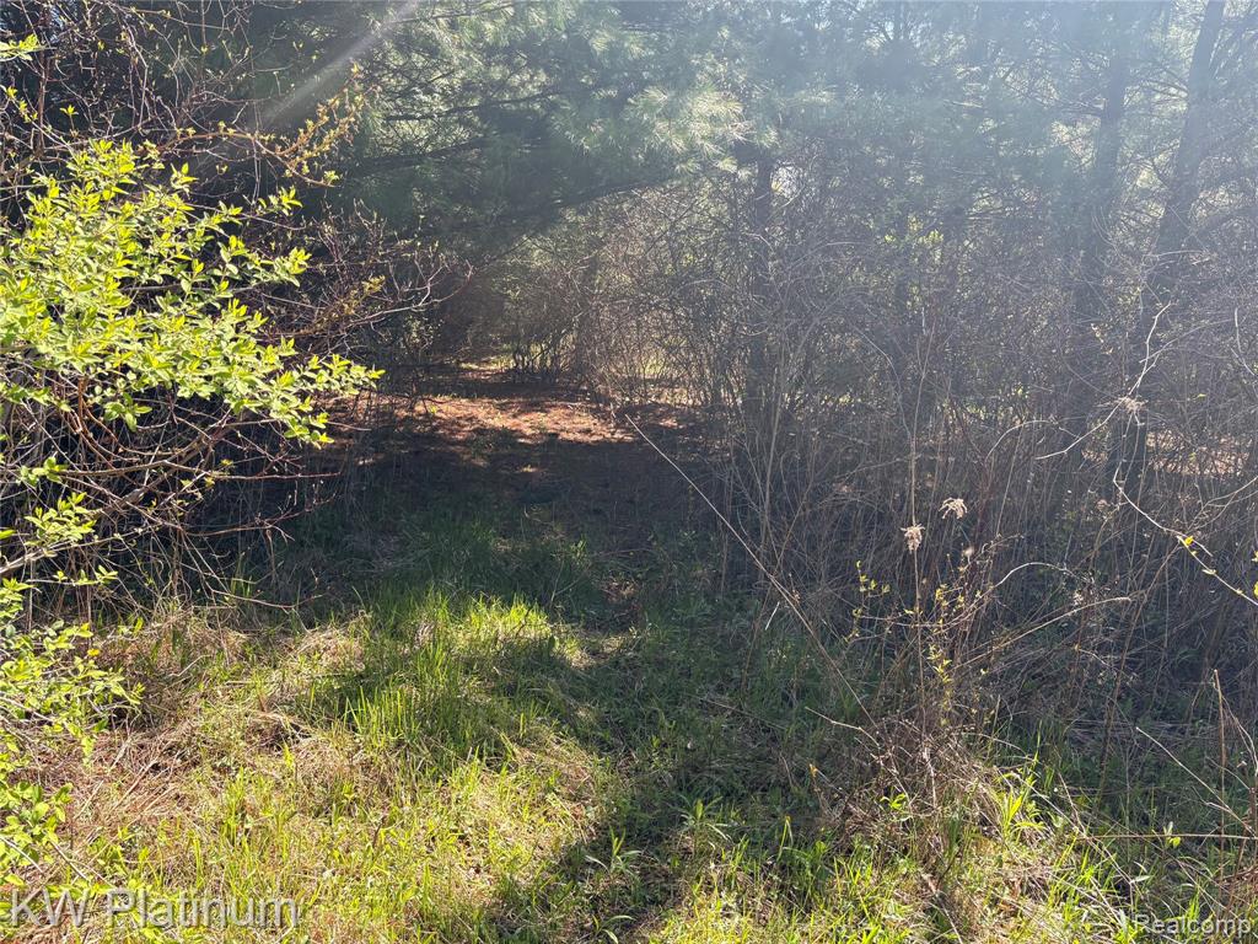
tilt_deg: -9.6
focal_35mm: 26
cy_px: 472
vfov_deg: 53.1
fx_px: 945
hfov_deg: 67.3
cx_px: 629
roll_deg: -2.1
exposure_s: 1/543
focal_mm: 5.96
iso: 50
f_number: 1.6
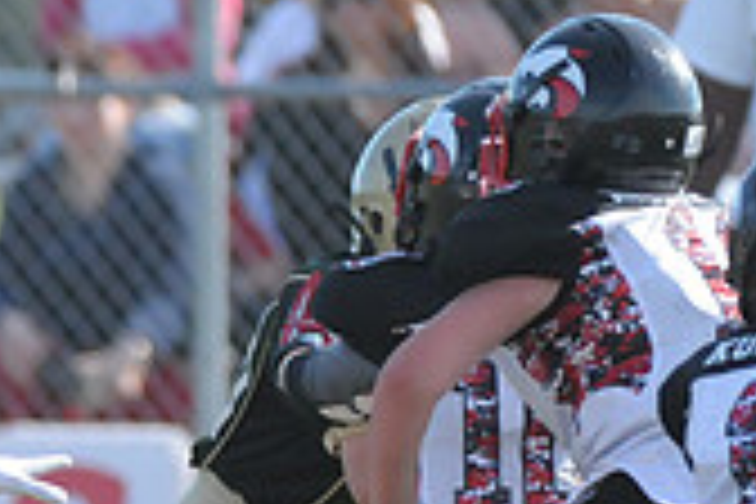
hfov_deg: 1.4
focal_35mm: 1447
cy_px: 727
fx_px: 30385
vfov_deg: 1.0
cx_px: -324
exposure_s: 1/4000
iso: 1600
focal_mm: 280
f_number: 4
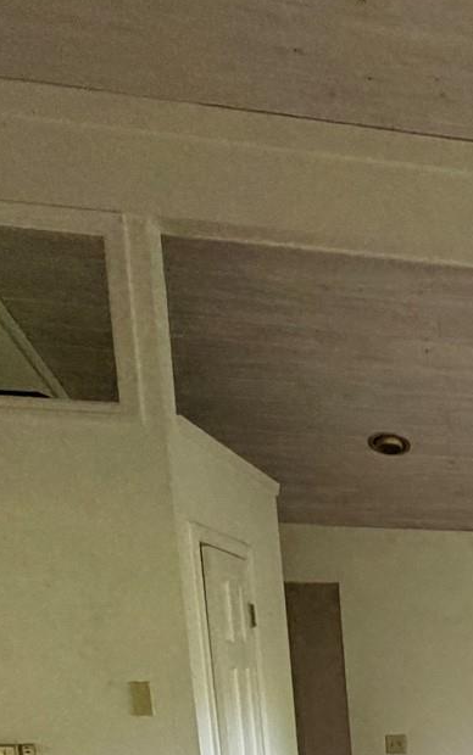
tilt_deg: -10.3
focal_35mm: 49
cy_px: 844
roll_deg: +0.3
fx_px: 1010
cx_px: 813
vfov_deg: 34.9
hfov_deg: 20.2
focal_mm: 2.22
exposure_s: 1/60
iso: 320
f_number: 2.2
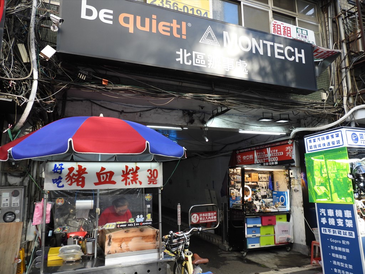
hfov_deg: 71.6
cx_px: 182
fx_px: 253
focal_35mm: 24
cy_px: 137
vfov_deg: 56.8
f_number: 2.8
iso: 100
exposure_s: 1/60
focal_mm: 4.3
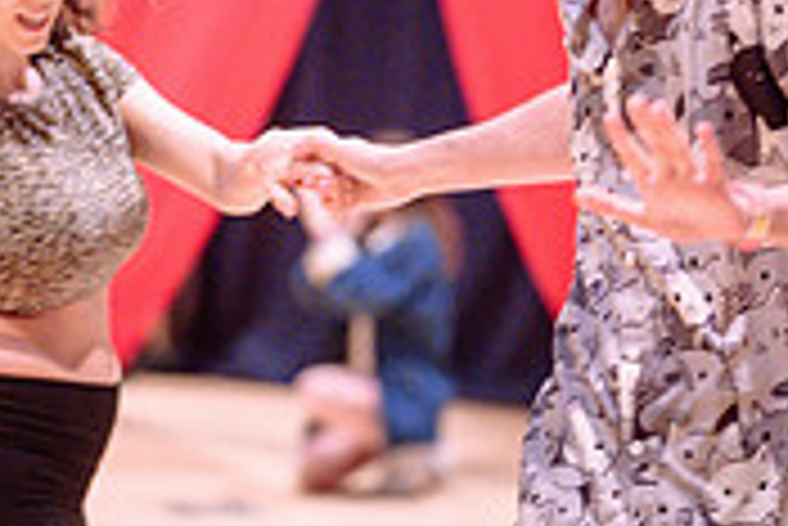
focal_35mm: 187
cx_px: 358
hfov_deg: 11.0
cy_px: 358
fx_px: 4097
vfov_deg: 7.4
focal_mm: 50
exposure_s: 1/250
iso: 1600
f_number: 1.2
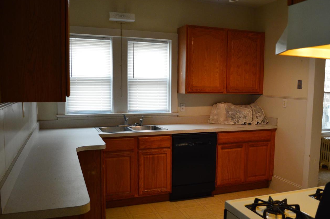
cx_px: 172
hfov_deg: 60.3
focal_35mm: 31
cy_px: 122
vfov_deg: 42.2
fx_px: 284
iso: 800
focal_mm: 18
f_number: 3.5
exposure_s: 1/50
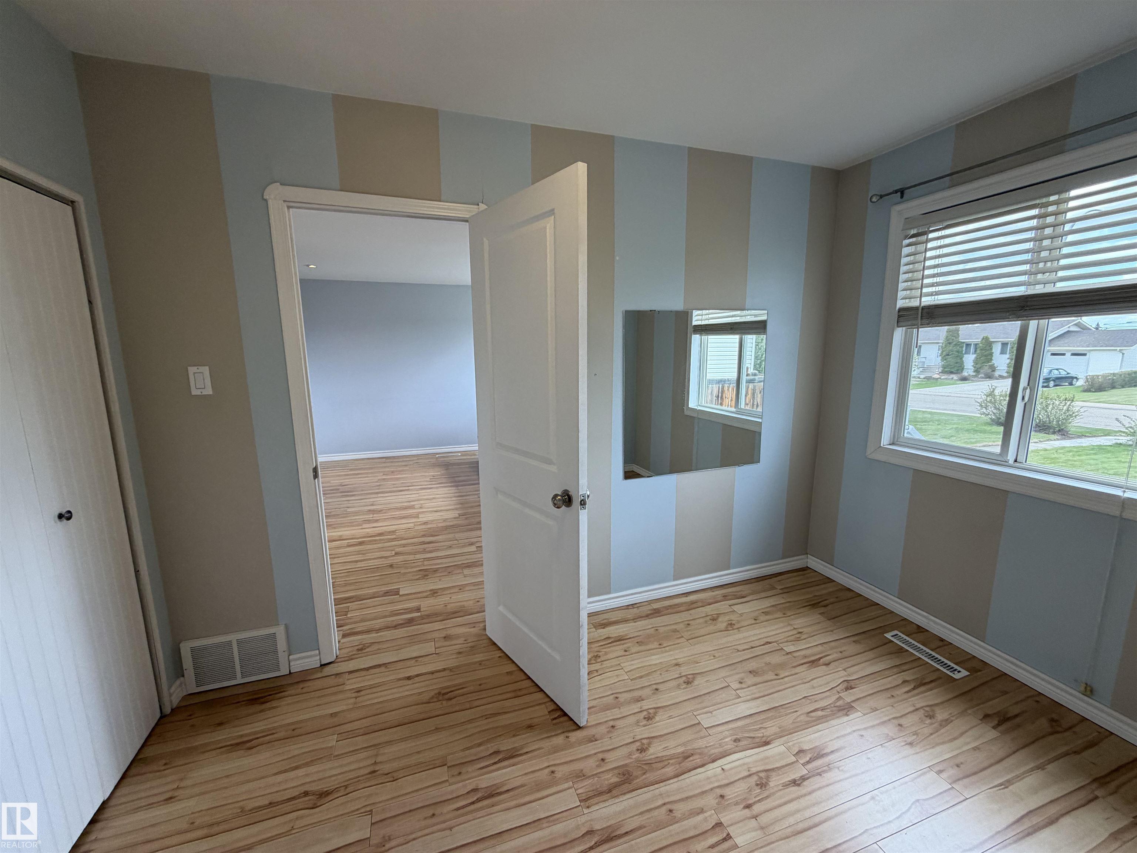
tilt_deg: -6.6
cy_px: 426
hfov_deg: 102.1
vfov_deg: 85.7
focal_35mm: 14
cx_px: 568
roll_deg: +1.0
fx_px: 460
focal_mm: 2.22
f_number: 2.2
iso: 125
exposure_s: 1/120
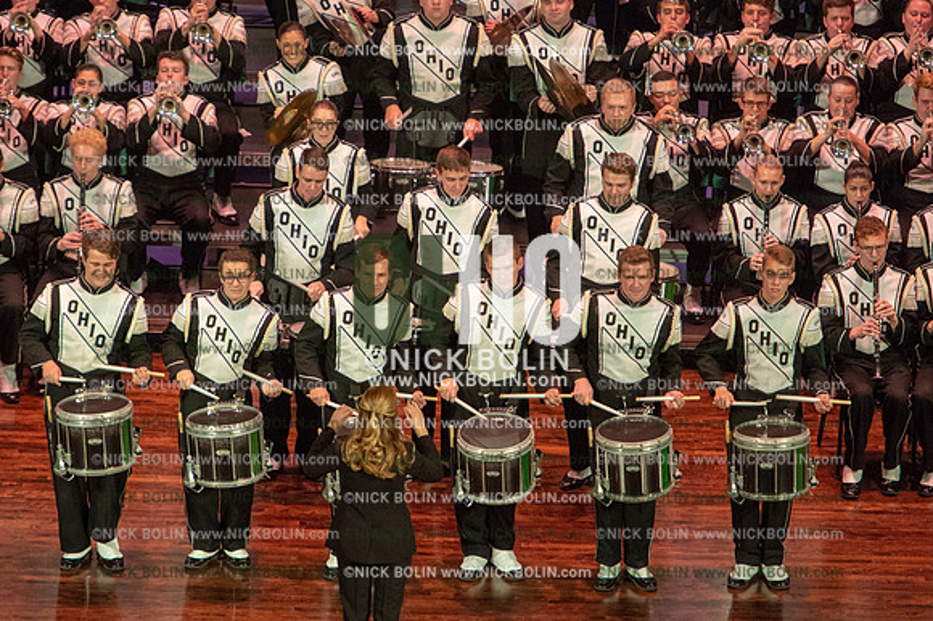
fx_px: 7511
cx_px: 466
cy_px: 310
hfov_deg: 7.1
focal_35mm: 290
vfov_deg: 4.7
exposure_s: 1/250
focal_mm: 290
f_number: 5.6
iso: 8000
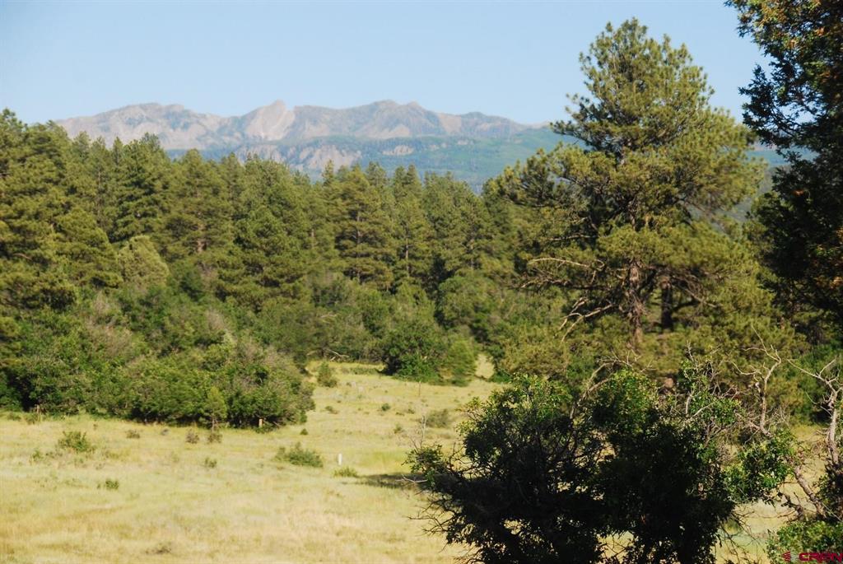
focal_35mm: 120
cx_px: 422
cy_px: 282
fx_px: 2813
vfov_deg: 11.4
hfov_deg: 17.0
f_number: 7.1
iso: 400
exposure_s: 1/800
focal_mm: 80
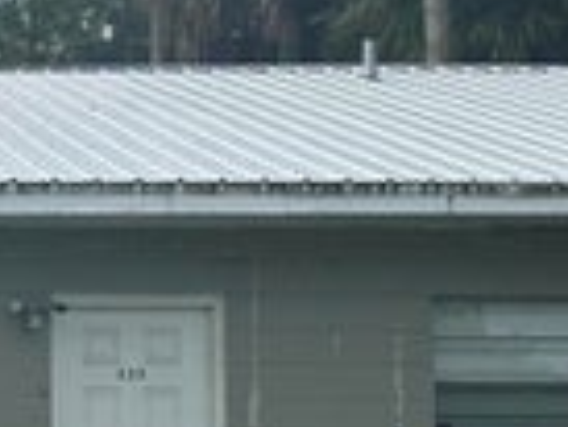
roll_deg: -0.7
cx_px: -415
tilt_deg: +2.8
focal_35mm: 112
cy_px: 357
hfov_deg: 15.4
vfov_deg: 13.2
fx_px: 1839
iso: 80
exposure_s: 1/5848
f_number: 1.78
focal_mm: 6.86
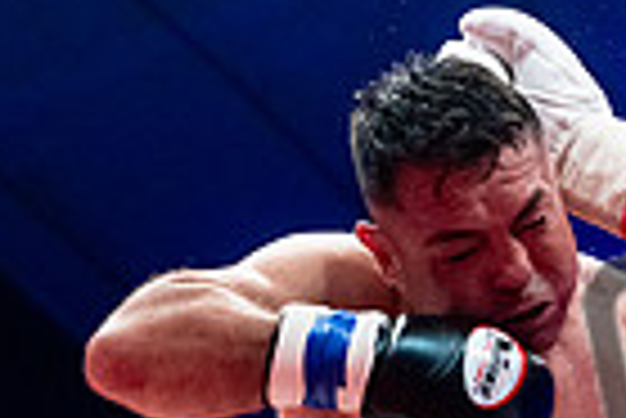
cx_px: 594
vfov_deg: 7.5
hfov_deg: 11.1
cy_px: 335
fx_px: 3203
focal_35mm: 184
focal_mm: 44
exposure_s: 1/1000
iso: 4000
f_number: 2.8
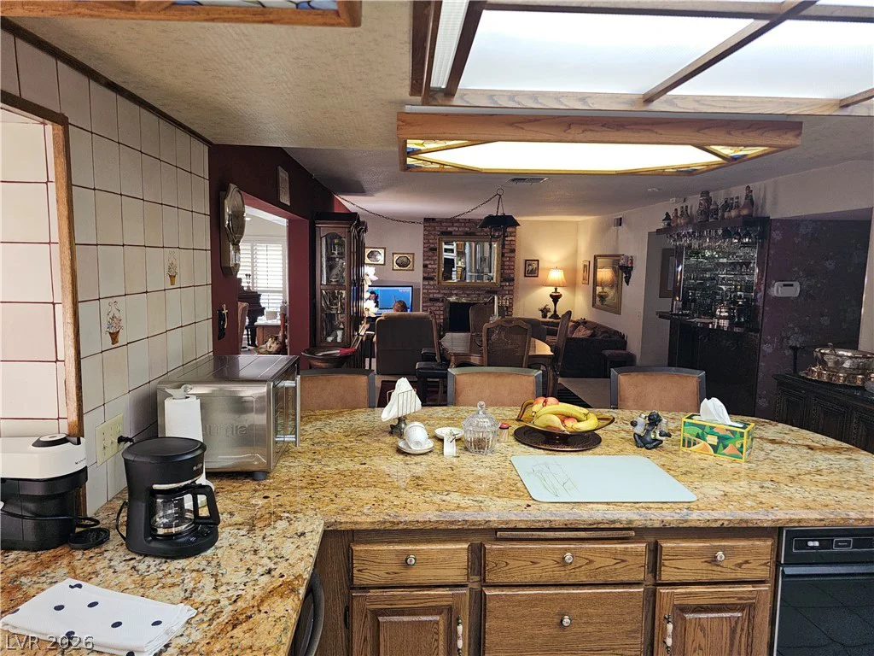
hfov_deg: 73.9
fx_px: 581
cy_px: 328
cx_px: 437
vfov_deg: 58.9
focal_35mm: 23
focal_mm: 6.3
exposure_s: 1/60
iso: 80
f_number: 1.7
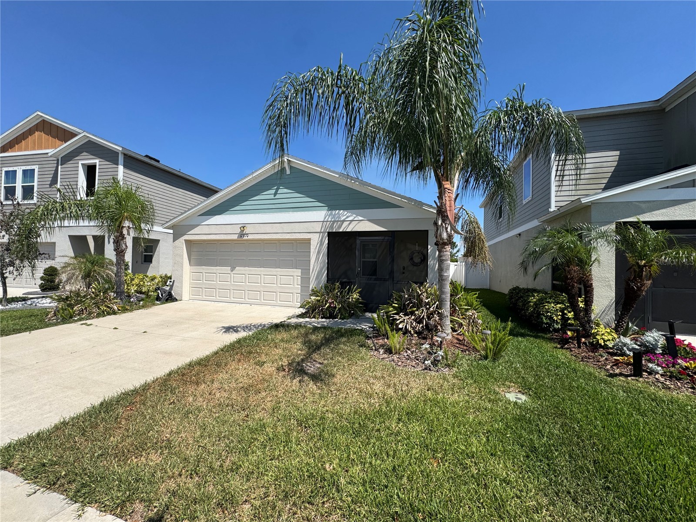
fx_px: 281
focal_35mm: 14
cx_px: 348
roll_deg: -1.4
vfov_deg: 85.7
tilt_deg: +0.3
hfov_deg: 102.1
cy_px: 261
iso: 50
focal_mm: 2.22
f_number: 2.2
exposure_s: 1/1976
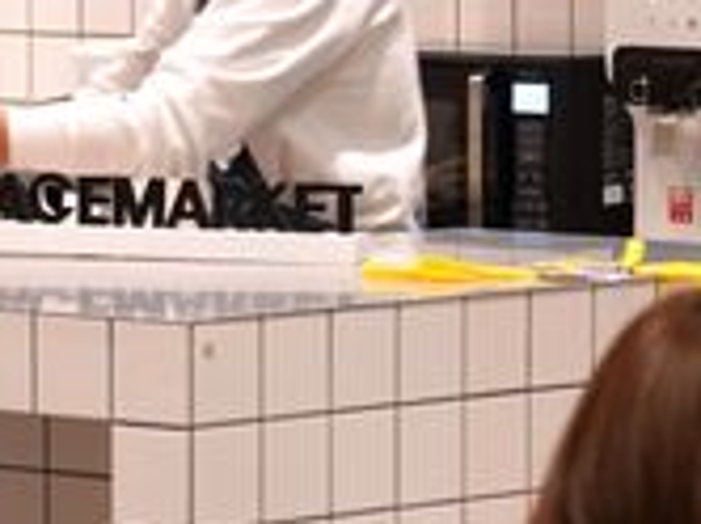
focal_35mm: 365
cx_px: -304
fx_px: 7381
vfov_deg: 4.1
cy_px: -59
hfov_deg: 5.4
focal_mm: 70
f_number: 4
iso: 640
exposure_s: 1/125
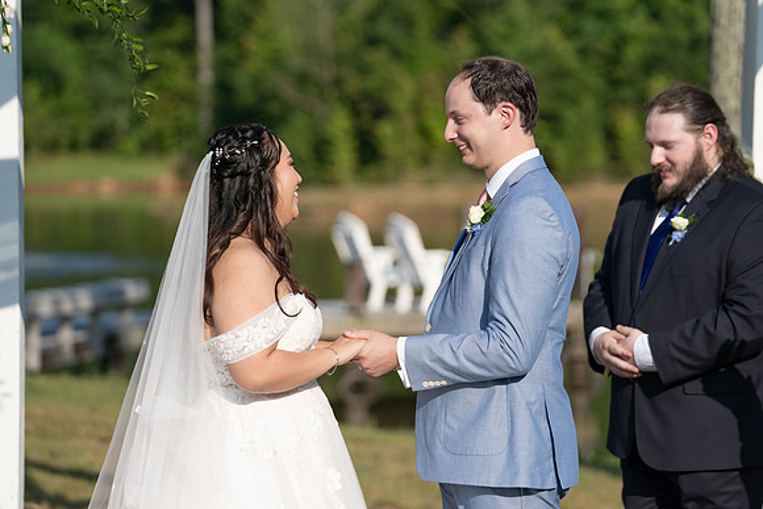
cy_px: 254
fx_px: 3561
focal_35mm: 168
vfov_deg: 8.2
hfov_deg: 12.2
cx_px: 382
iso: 100
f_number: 4
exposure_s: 1/1000
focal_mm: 168
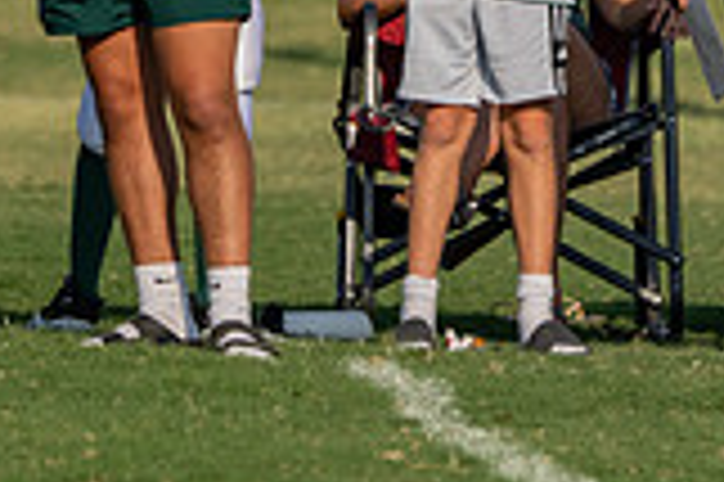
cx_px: 126
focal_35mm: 1440
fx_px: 28930
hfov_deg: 1.4
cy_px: -142
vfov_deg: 1.0
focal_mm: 400
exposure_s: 1/1600
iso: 200
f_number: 5.6
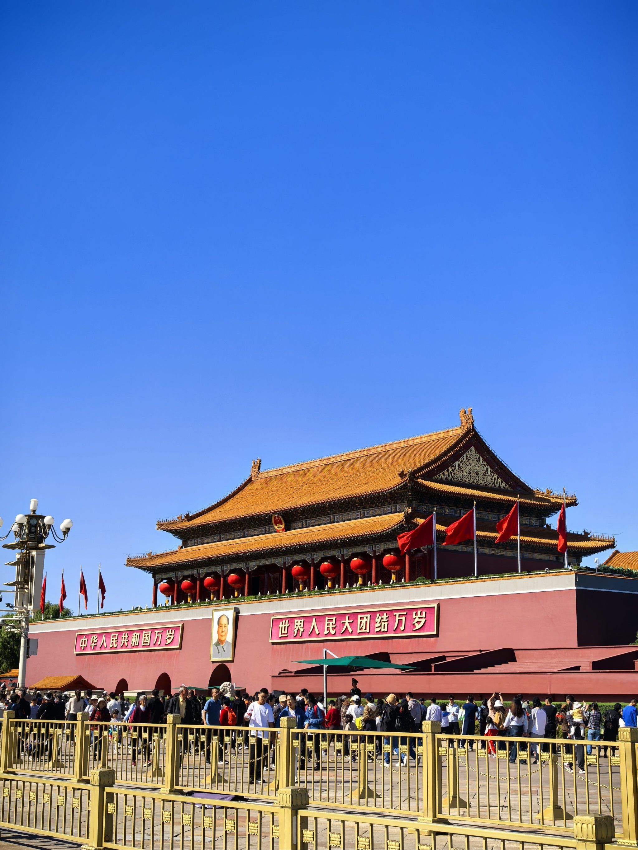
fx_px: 1327
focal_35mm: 54
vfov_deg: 35.5
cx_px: 319
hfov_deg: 27.0
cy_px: 425
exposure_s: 1/5000
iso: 100
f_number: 2
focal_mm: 6.98
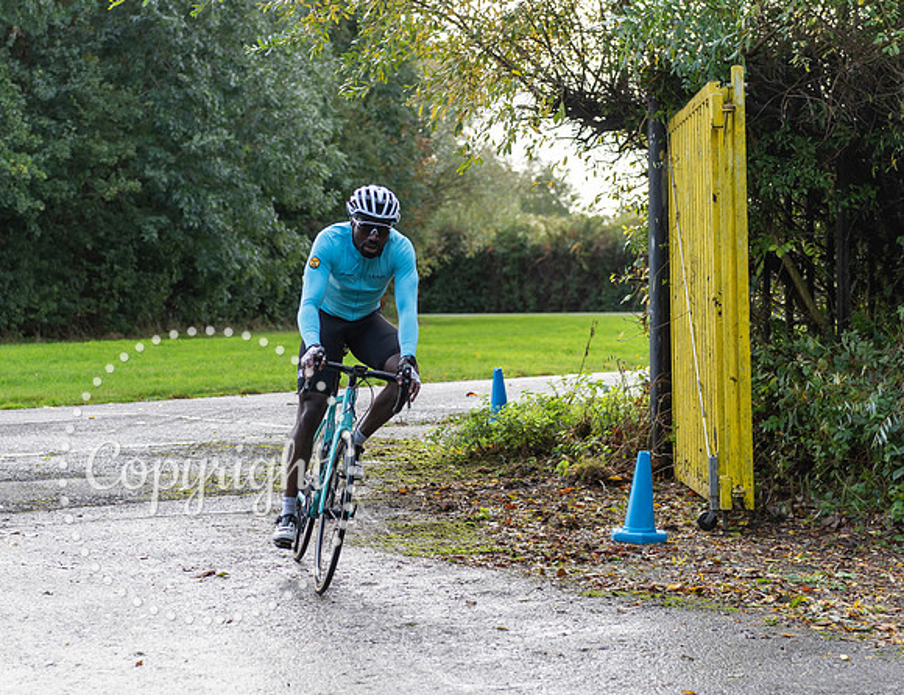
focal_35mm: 89
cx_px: 375
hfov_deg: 21.9
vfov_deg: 16.9
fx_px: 2333
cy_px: 322
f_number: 3.2
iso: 200
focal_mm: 62
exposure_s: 1/400
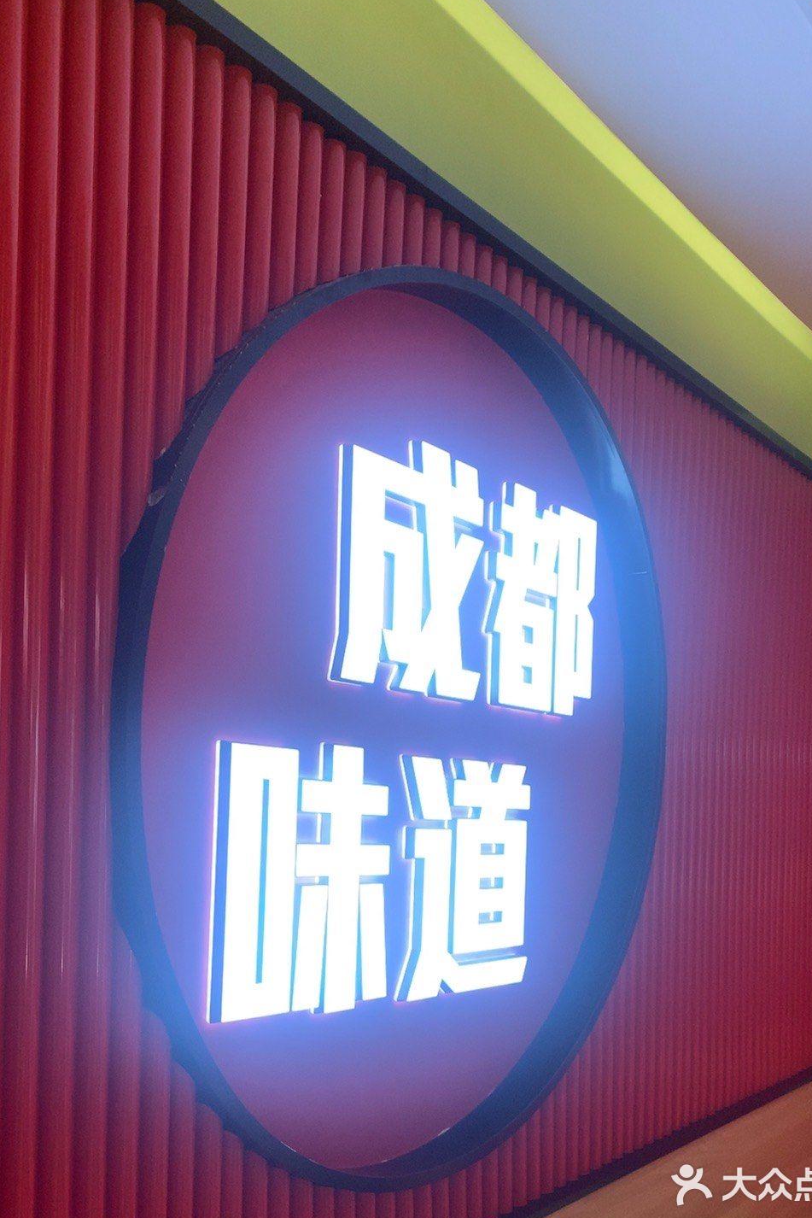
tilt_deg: +0.4
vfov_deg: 31.9
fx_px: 2131
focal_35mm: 63
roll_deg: -1.3
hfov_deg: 21.6
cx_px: 420
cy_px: 607
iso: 50
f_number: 1.8
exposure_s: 1/100
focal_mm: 4.25
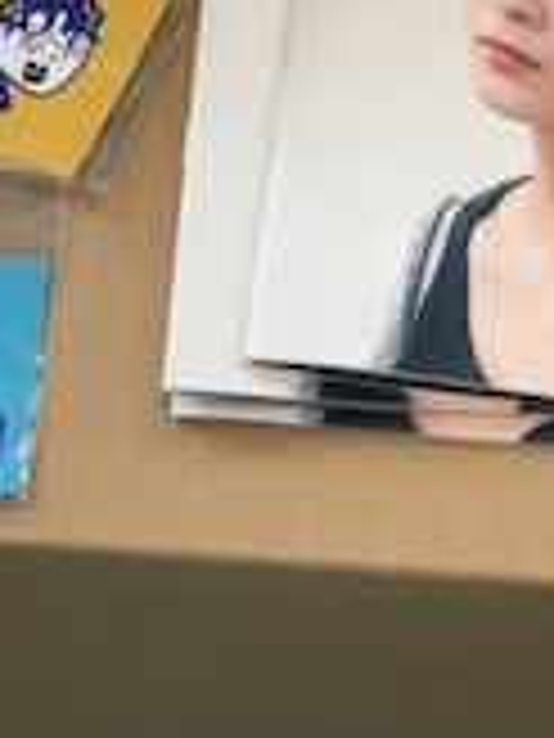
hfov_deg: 13.5
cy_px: -508
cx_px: 396
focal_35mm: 109
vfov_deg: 15.9
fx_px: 2326
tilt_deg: -48.0
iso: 40
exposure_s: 1/120
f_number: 1.8
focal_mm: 3.99
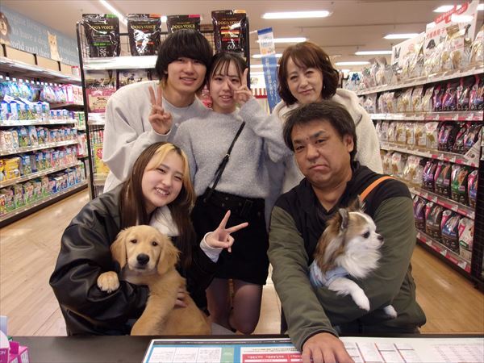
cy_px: 182
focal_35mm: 27
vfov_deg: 51.4
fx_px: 378
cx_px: 242
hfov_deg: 65.3
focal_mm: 4.9
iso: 200
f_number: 3
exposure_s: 1/34
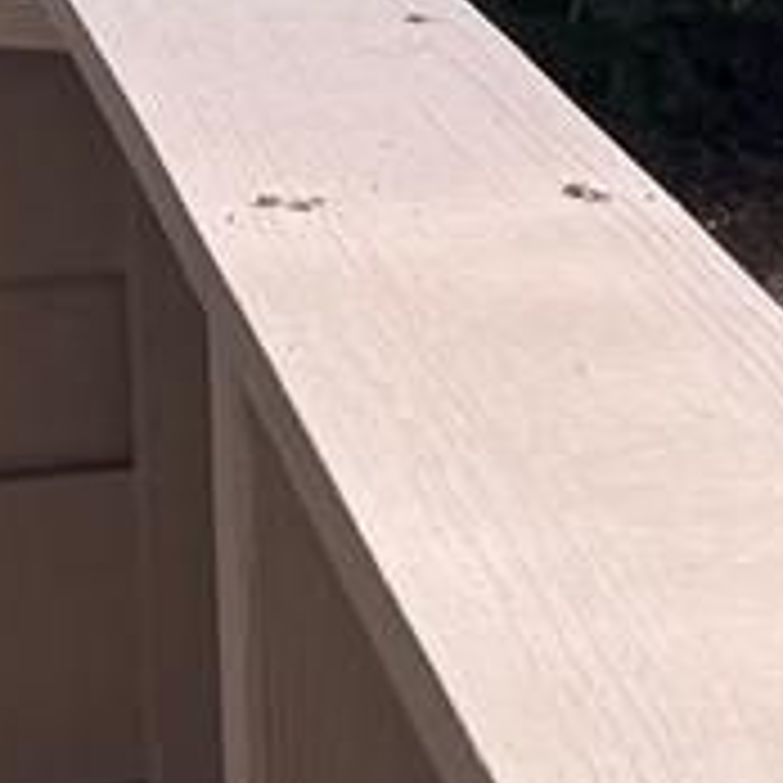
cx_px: 1890
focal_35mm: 195
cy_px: 130
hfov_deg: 8.2
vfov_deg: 8.9
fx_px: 4990
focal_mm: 6.76
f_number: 1.78
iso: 80
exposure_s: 1/660
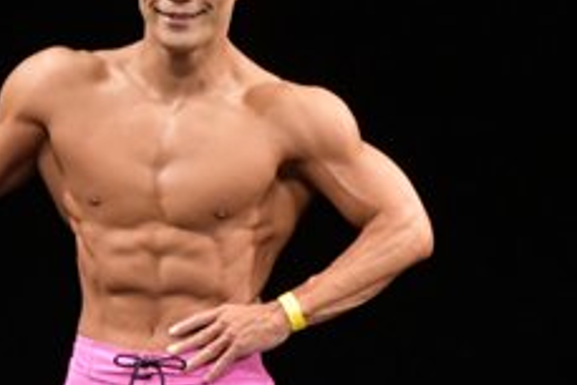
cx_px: 304
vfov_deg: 1.4
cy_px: 382
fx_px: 16262
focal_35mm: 1014
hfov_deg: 2.0
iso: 3200
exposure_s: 1/400
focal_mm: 200
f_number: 5.6
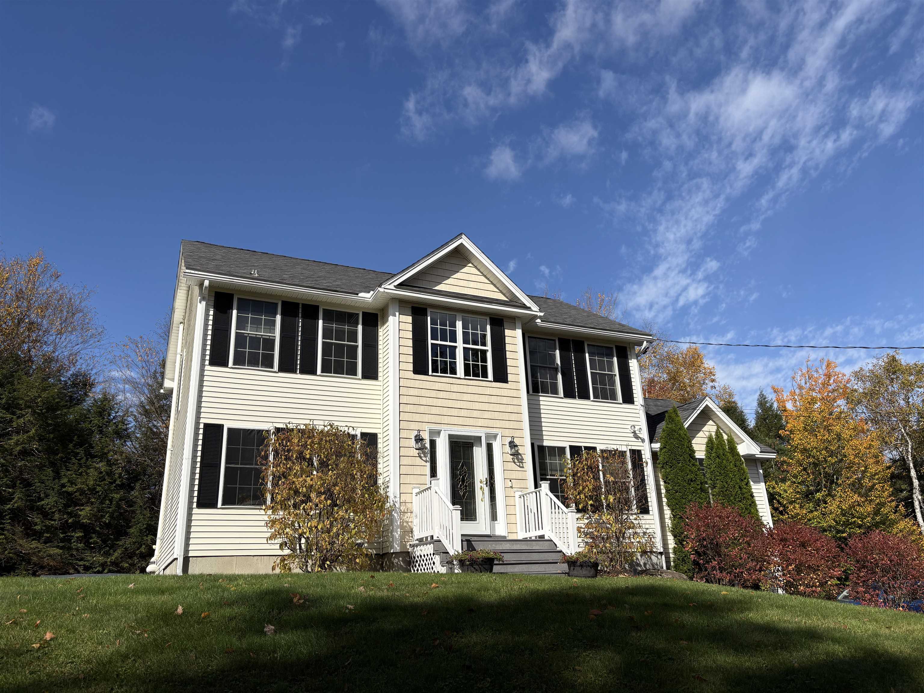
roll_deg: +2.1
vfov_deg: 53.1
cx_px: 462
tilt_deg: +18.0
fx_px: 694
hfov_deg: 67.3
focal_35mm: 26
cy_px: 346
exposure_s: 1/4608
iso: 50
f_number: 1.6
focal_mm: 5.96
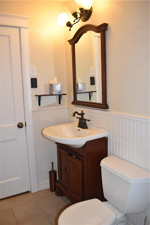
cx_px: 75
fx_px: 169
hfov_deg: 47.9
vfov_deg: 67.4
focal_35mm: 27
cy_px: 112
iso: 800
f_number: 5
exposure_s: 1/100
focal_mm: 18
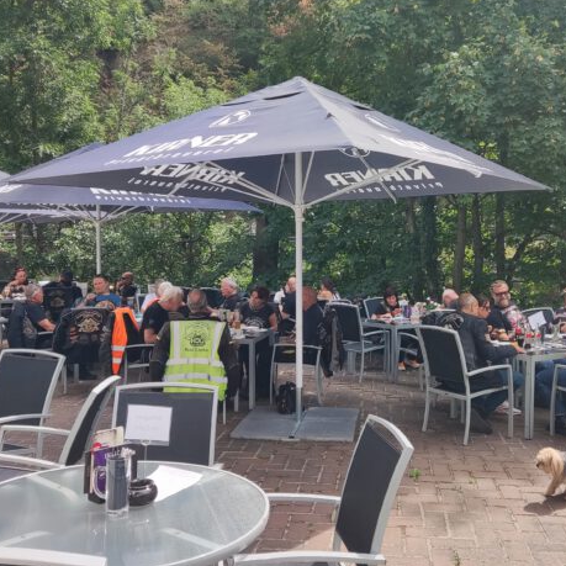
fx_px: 684
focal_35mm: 37
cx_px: 327
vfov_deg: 44.9
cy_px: 273
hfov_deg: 44.8
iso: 50
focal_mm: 4.71
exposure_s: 1/768
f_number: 1.79
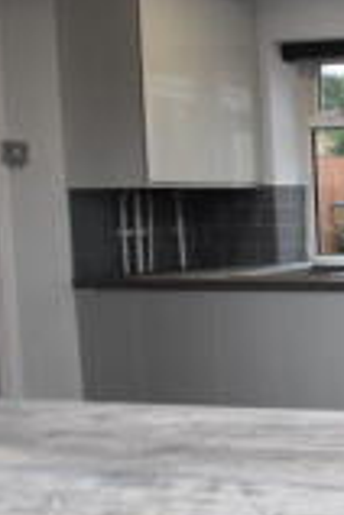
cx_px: 743
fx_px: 645
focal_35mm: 45
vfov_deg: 43.5
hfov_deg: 17.3
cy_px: 222
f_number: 3.5
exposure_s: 1/160
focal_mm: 10
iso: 800
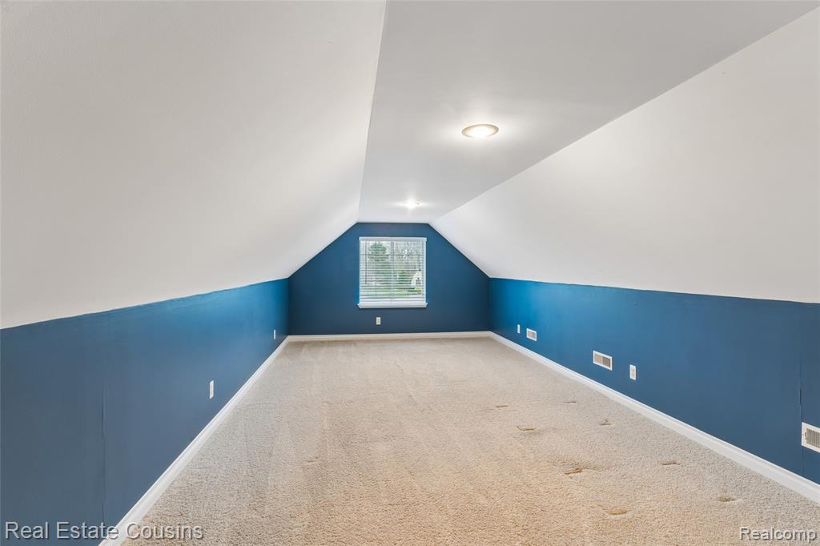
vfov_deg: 73.4
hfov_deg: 96.4
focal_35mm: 16
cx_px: 410
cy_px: 273
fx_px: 367
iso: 400
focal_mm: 16.1
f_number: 13
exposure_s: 1/1.67
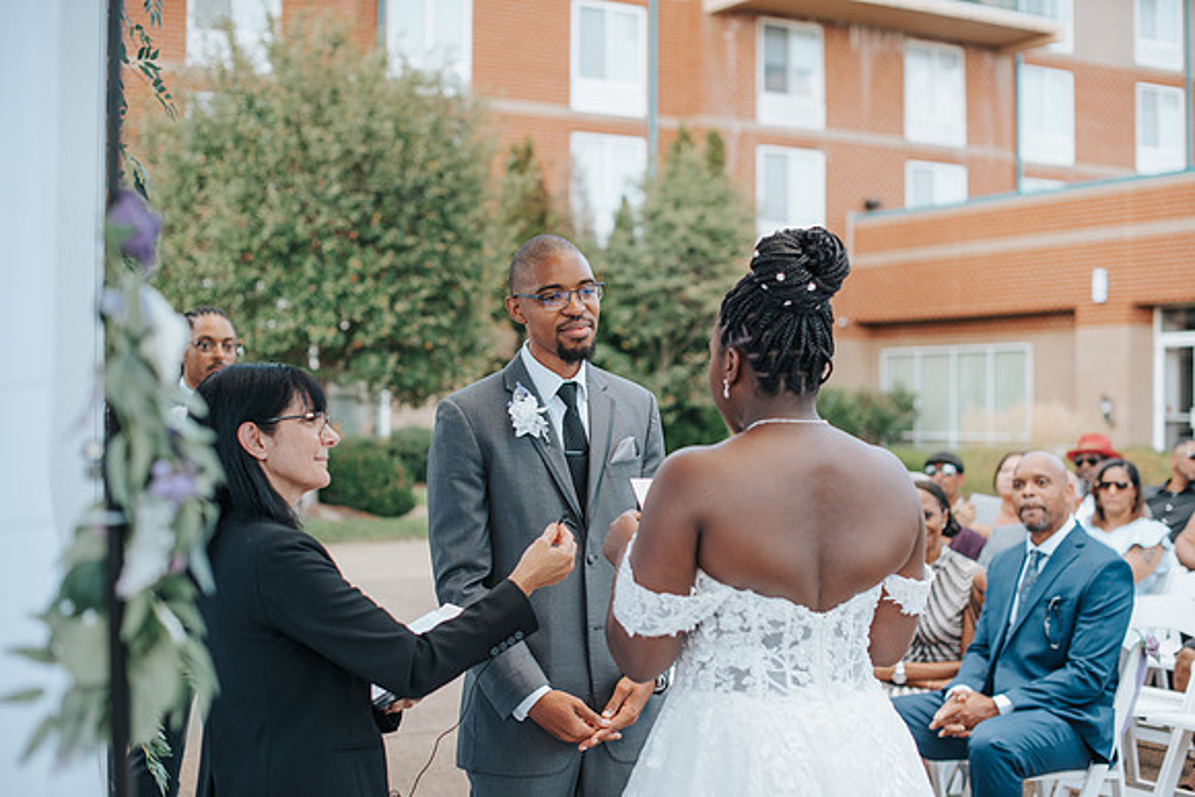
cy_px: 398
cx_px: 598
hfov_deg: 39.6
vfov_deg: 27.0
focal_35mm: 50
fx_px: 1660
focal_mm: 50
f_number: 2.5
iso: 200
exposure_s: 1/500
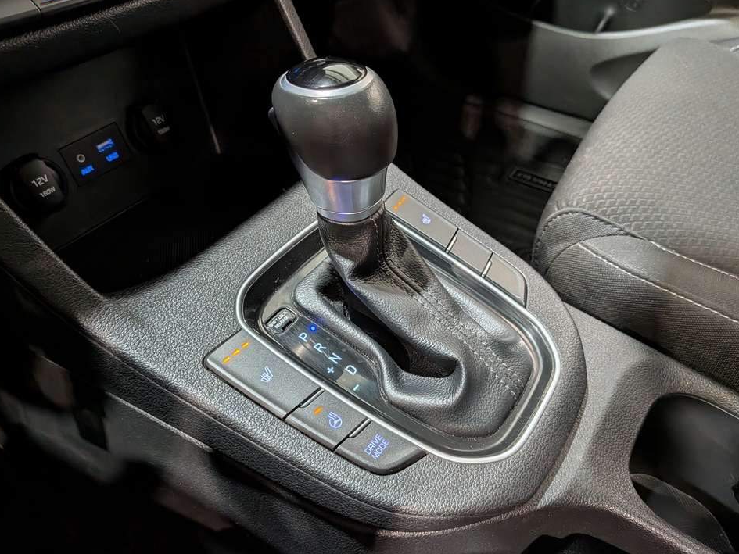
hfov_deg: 67.3
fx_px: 555
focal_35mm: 26
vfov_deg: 53.1
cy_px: 281
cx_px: 354
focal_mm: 4.53
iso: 116
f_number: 1.7
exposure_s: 1/120
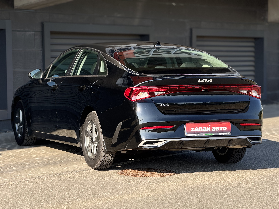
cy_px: 104
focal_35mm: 120
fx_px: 967
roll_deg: +0.7
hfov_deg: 16.4
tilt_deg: -1.6
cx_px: 140
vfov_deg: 12.3
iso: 50
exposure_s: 1/313
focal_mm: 15.66
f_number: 2.8
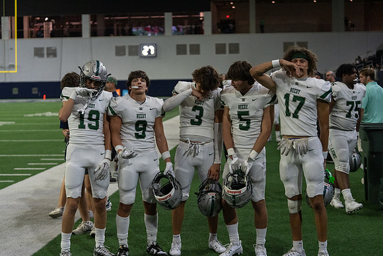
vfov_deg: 19.5
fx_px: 745
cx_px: 192
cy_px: 128
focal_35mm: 70
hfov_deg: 28.8
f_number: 2.8
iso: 4000
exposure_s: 1/1250
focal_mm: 70
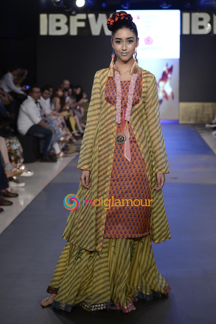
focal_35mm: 70
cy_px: 162
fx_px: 630
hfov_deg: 19.5
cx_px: 108
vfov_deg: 28.8
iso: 800
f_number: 4
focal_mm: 70
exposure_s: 1/250
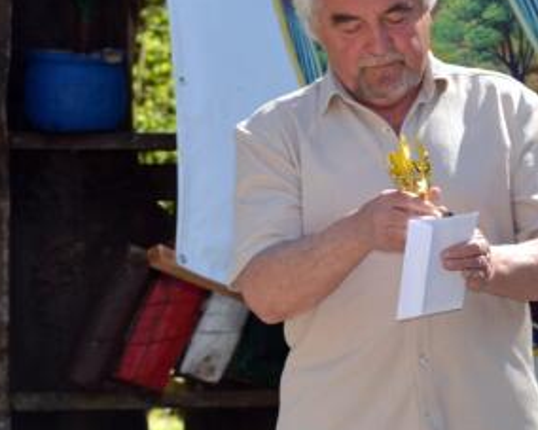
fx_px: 4966
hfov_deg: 6.2
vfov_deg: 5.0
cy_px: 258
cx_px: 665
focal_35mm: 312
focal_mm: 105
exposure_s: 1/100
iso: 200
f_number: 5
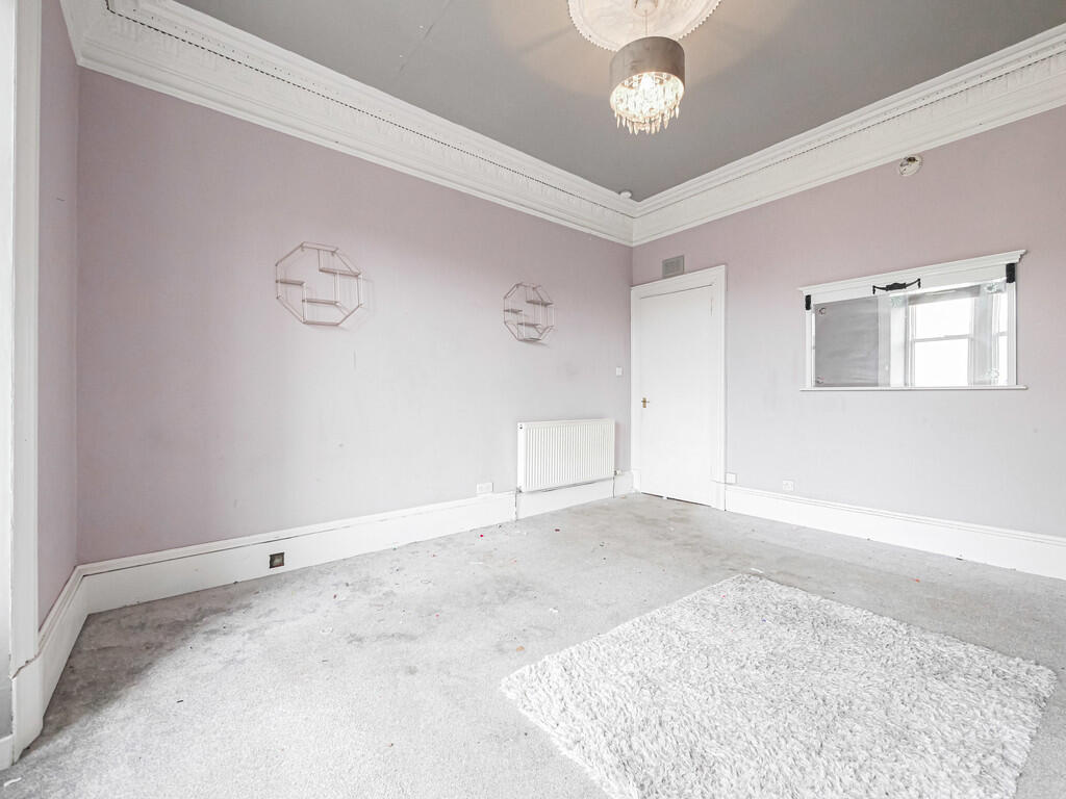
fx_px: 431
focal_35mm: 14
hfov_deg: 102.1
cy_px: 400
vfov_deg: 85.7
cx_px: 533
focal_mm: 7
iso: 2000
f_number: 4
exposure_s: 1/125
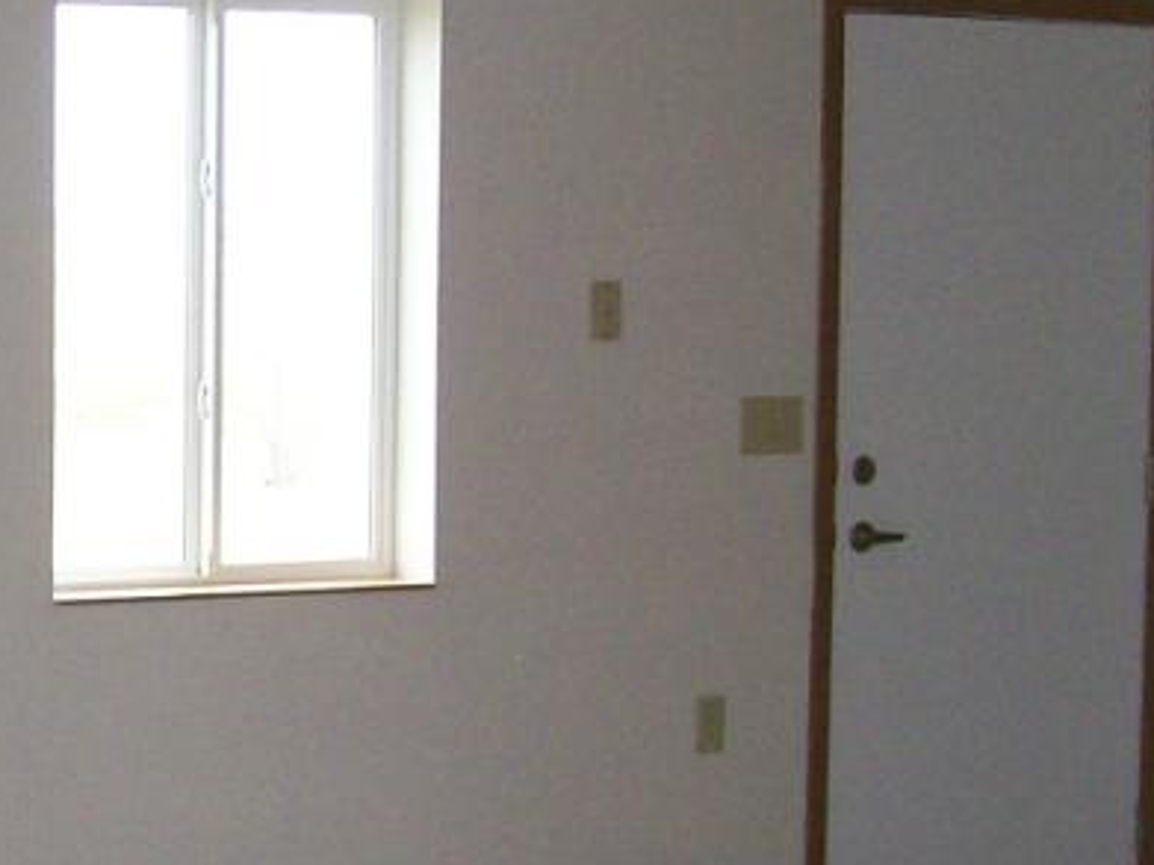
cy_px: 537
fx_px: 3933
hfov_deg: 16.3
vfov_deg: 12.5
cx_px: -65
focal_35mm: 118
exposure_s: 1/90.3
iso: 140
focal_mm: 6
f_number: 2.7
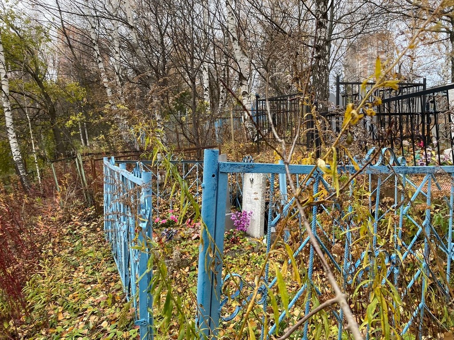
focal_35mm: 26
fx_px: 341
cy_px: 170
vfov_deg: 53.1
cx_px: 227
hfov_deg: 67.3
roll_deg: +2.7
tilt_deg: -0.4
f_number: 1.8
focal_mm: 4.25
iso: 40
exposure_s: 1/121
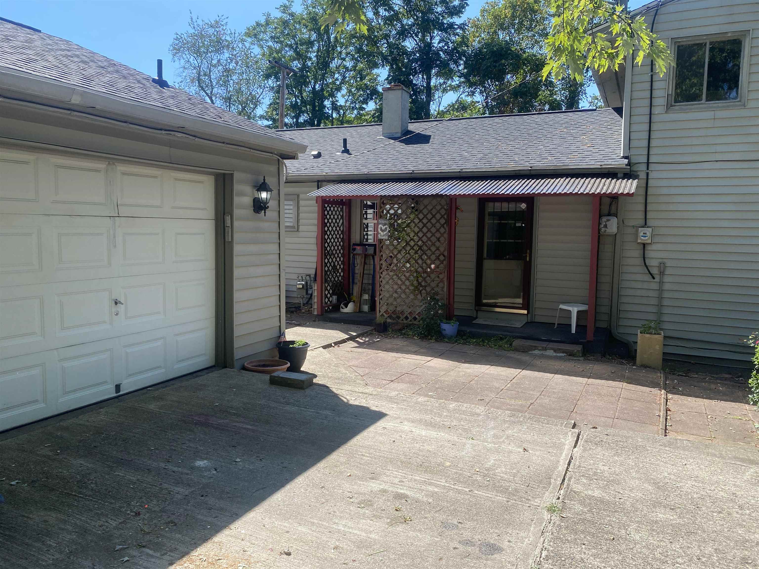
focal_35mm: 26
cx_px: 380
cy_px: 284
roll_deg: -2.1
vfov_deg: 53.1
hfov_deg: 67.3
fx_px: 570
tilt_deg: -4.0
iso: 32
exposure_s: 1/1124
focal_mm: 4.25
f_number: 1.8
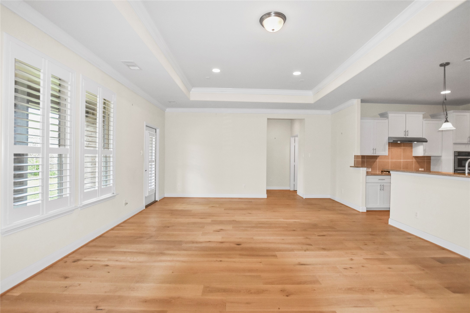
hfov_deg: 100.4
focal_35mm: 15
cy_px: 156
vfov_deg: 77.3
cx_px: 235
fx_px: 196
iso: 560
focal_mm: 10
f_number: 5.6
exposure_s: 1/125
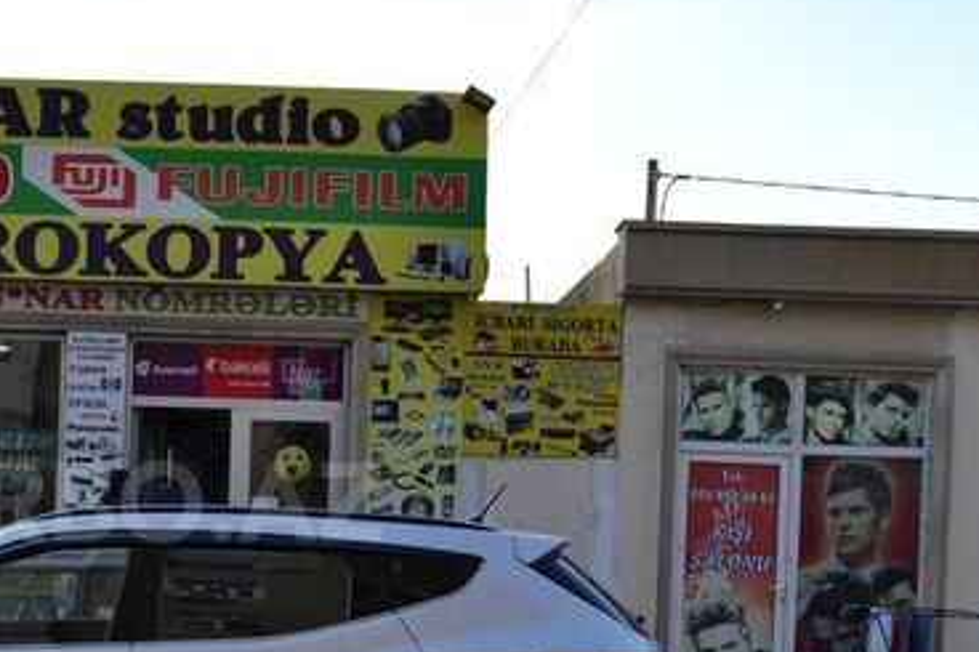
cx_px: 109
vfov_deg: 19.3
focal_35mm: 70
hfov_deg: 27.9
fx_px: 1903
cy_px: 503
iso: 100
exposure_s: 1/125
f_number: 5.6
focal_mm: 26
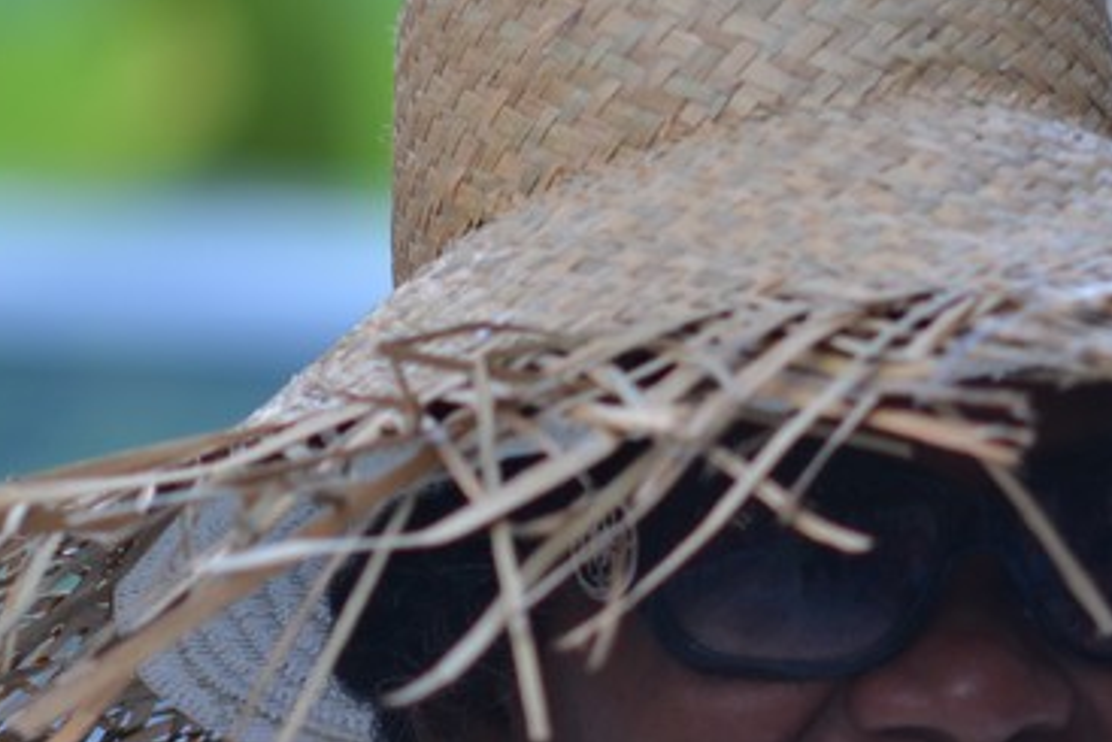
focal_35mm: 502
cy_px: 765
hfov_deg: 4.1
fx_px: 15512
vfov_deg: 2.7
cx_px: 879
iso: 100
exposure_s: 1/200
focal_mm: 120
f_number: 2.8
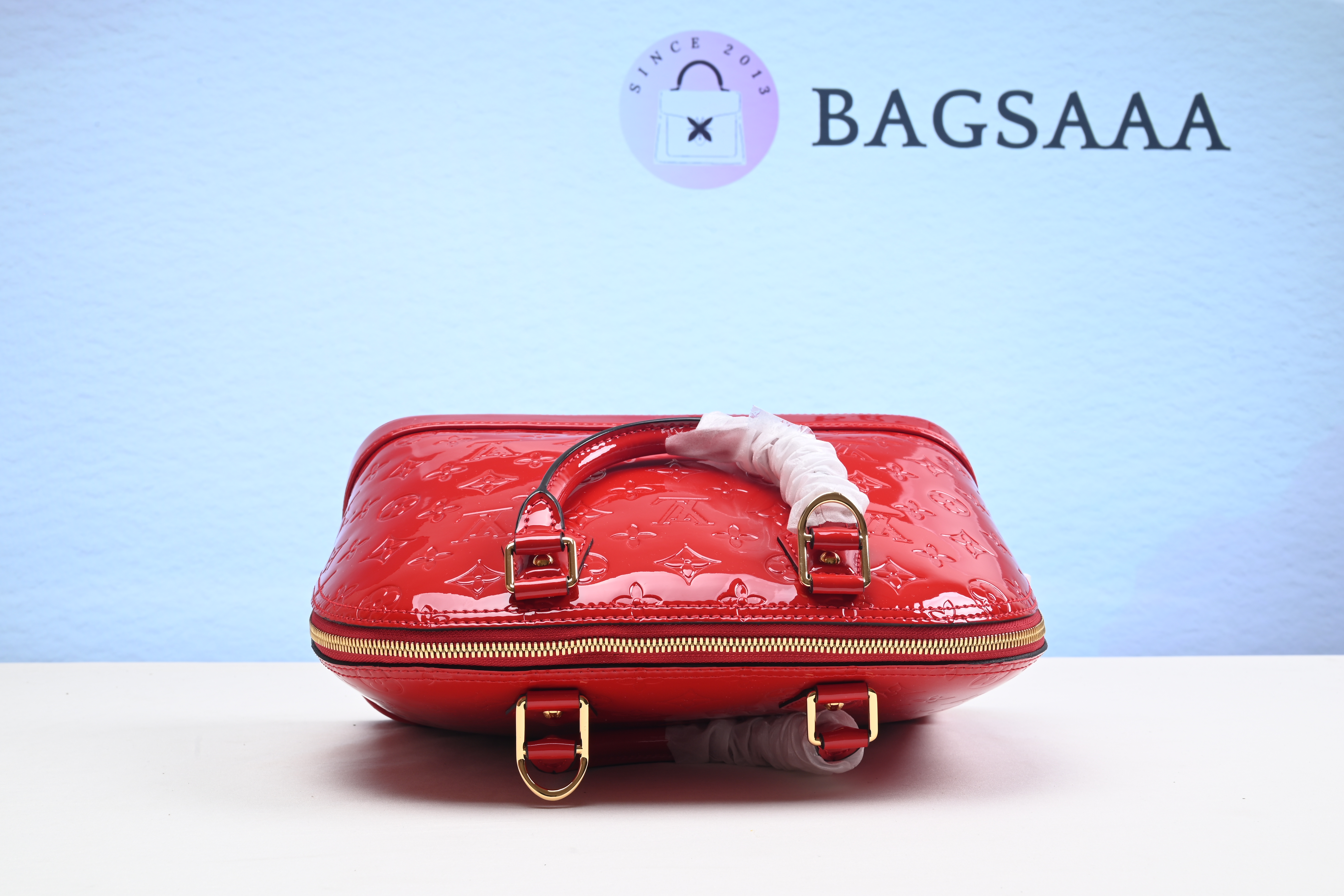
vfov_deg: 34.2
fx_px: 1456
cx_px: 662
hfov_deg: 49.6
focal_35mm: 39
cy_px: 445
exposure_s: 1/2
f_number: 16
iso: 100
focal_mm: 38
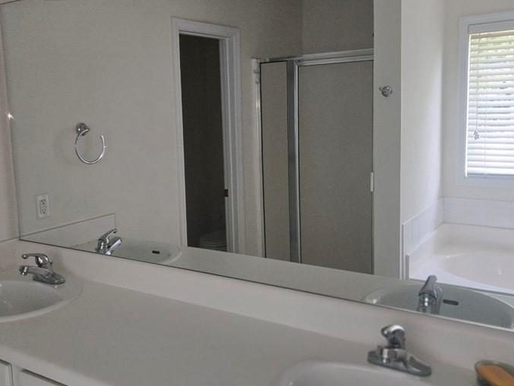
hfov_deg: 52.6
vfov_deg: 40.7
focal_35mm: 35
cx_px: 237
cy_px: 177
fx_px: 520
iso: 400
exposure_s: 1/359
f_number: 1.8
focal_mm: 5.4
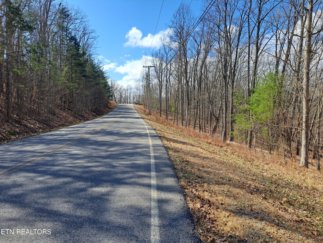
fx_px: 224
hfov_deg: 71.6
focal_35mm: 24
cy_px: 122
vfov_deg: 56.8
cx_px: 162
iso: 50
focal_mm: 5.23
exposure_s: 1/1153
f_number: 1.8
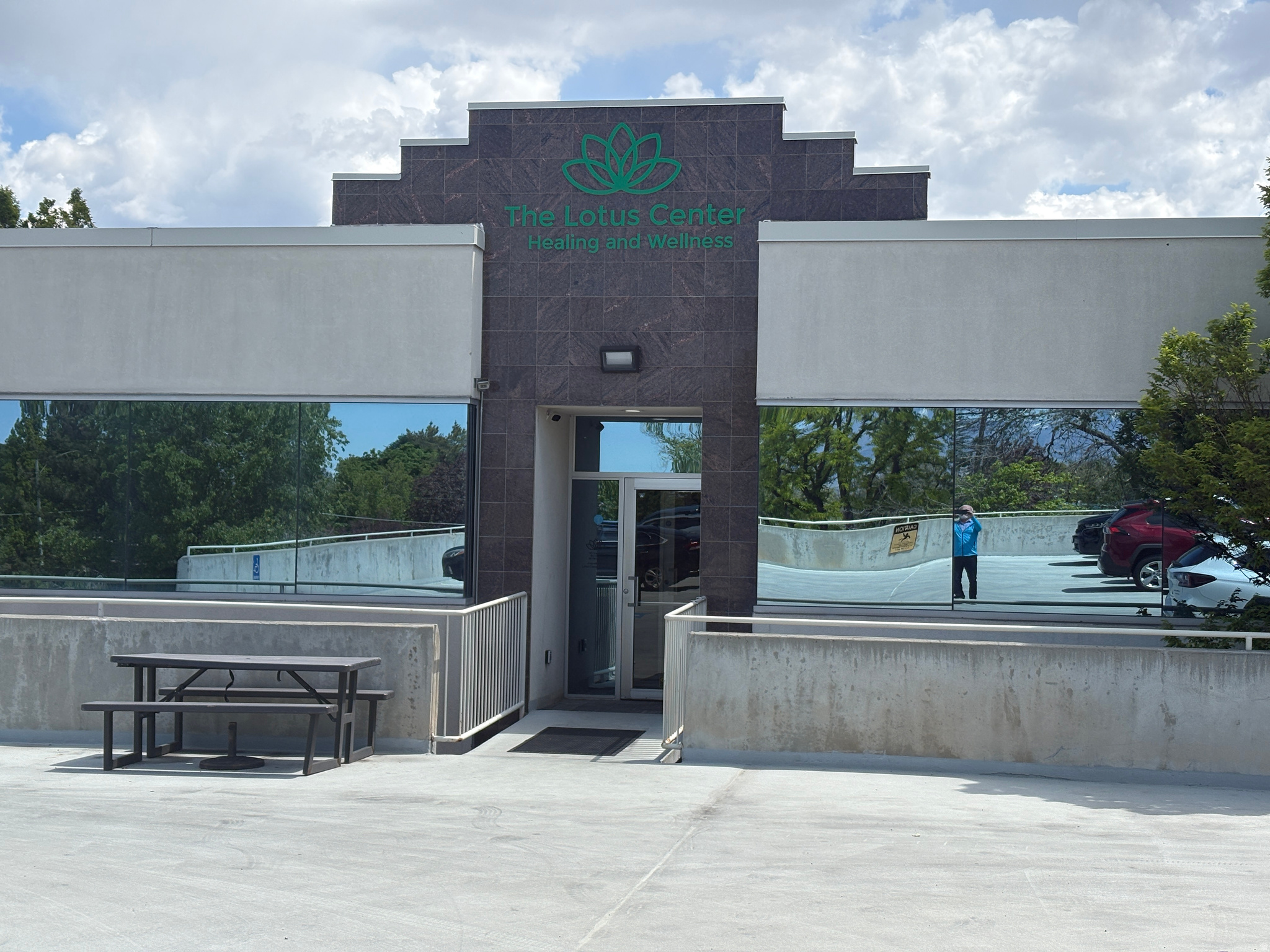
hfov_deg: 36.8
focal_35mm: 52
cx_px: 635
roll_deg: -3.8
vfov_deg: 28.0
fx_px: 1908
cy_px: 476
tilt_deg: +3.4
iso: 40
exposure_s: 1/2639
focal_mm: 5.96
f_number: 1.6
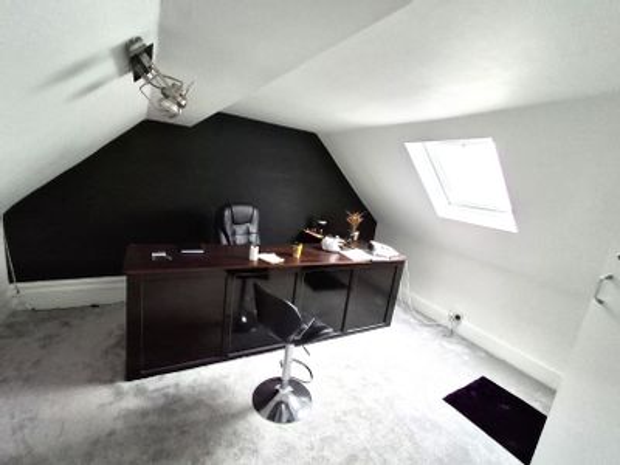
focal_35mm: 16
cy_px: 232
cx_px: 310
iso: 250
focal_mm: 1.64
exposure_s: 1/50
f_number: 2.2
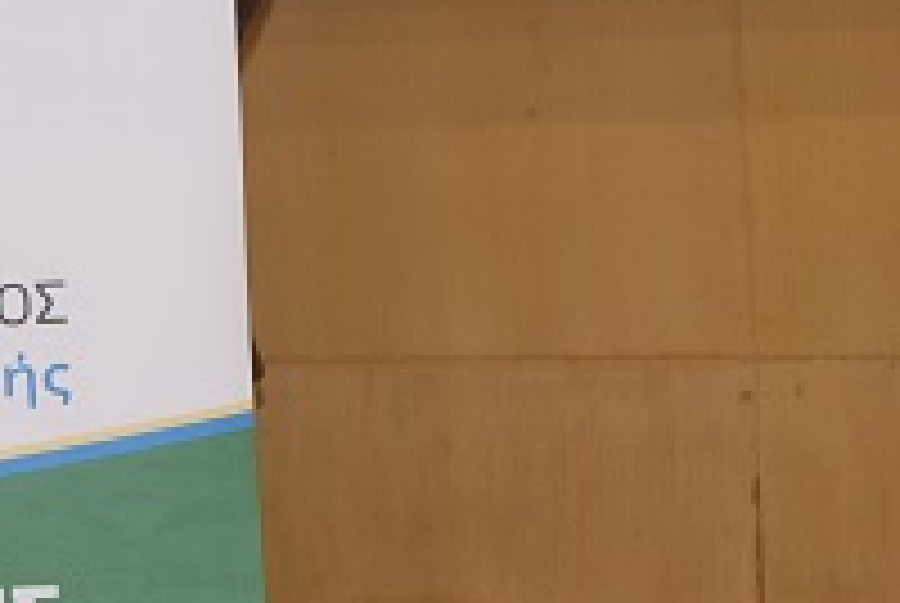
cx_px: 225
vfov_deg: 8.0
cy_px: 202
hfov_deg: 11.8
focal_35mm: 173
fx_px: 4331
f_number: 3.5
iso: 800
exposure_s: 1/60
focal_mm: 29
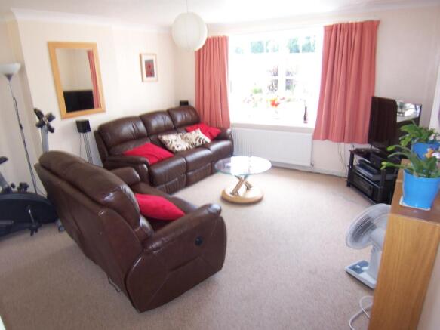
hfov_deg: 73.9
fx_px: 292
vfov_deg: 58.9
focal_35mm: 23
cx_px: 220
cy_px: 165
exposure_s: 1/30
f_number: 2.8
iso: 100
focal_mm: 3.8
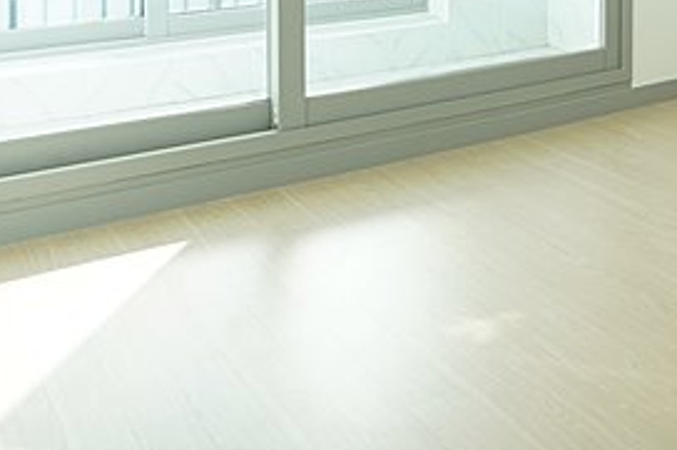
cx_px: 545
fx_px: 940
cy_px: -183
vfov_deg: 23.0
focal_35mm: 50
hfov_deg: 38.1
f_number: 5
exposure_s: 1/80
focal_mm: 17
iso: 250
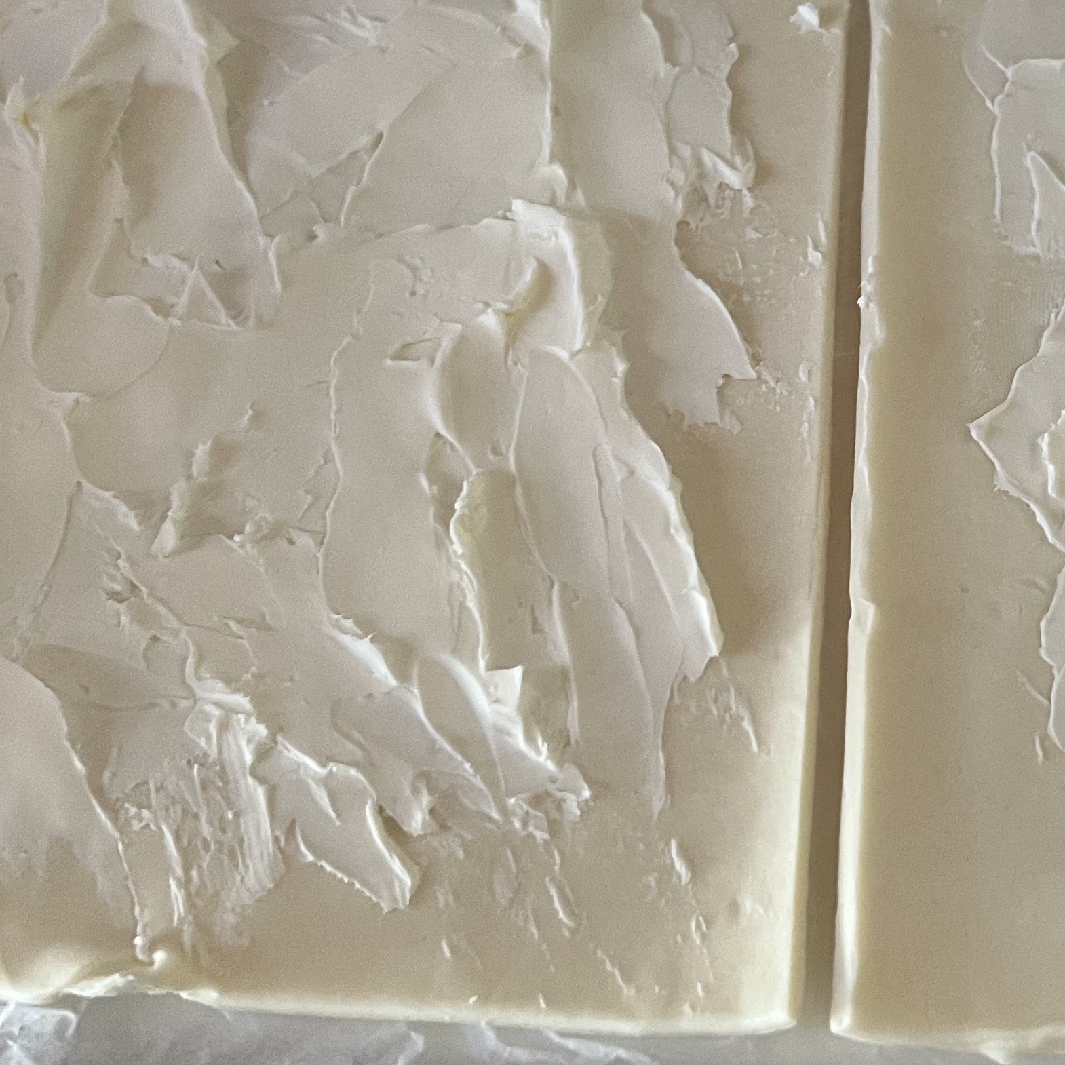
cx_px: 850
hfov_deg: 28.5
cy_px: 371
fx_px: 2054
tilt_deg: -50.9
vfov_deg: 28.9
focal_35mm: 59
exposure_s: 1/60
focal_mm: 5.7
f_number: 1.5
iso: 160
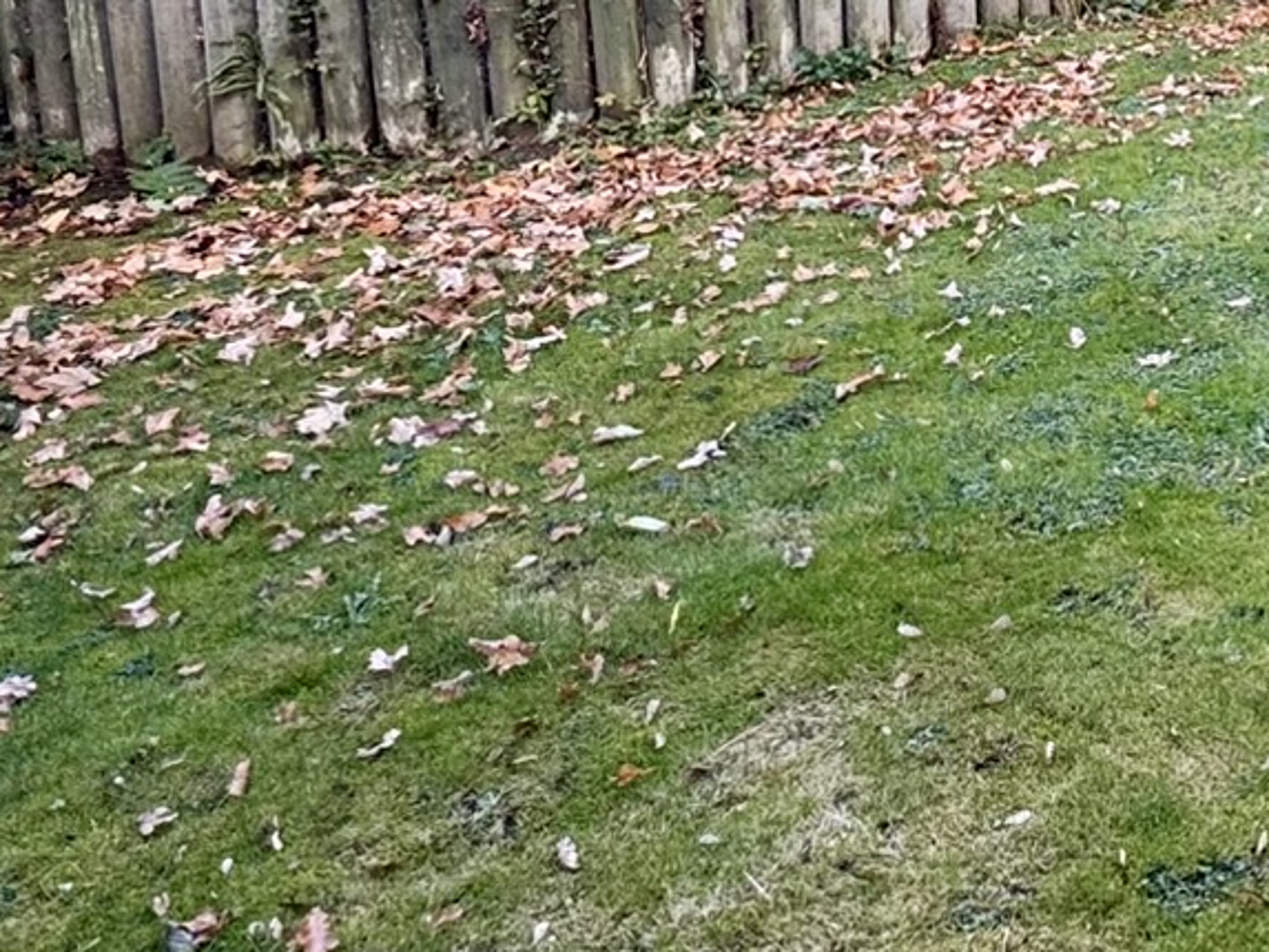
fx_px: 1833
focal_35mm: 50
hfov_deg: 32.4
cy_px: -106
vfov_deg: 26.7
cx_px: 1479
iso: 64
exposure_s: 1/99
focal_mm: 2.22
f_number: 2.2
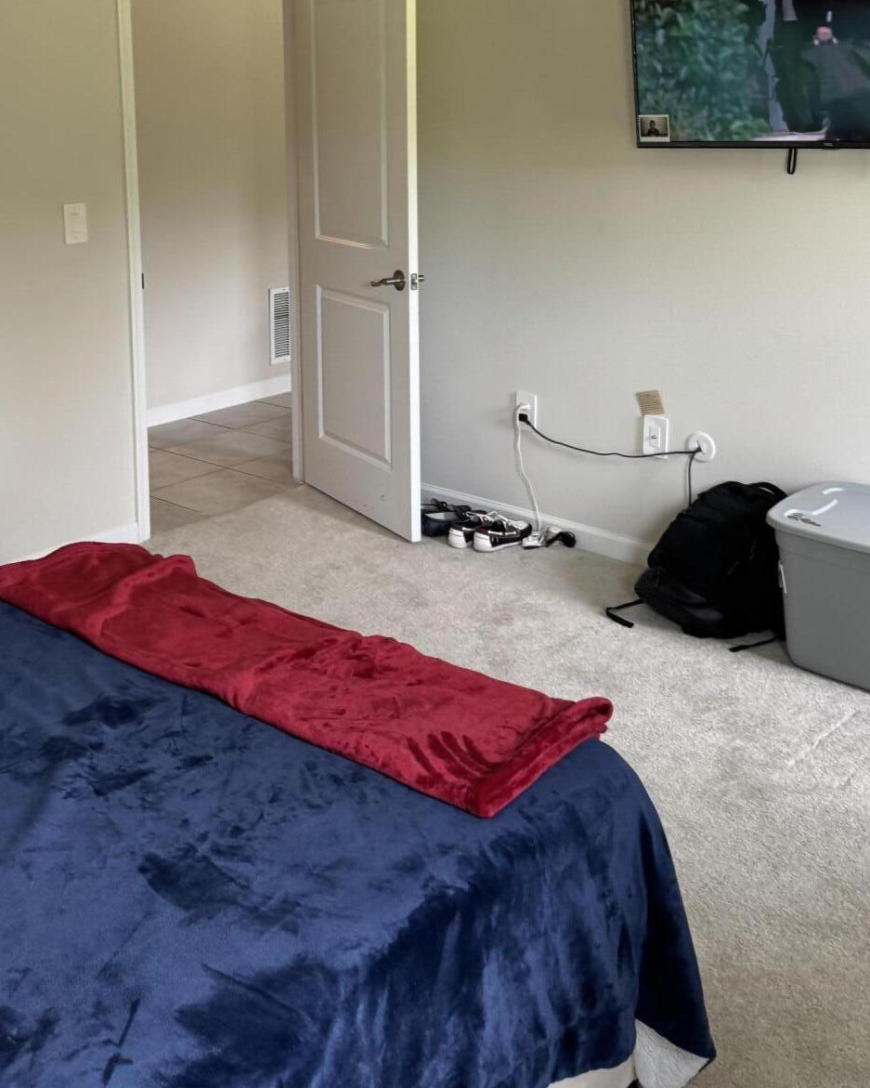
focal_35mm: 40
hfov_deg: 37.3
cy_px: 264
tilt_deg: -5.0
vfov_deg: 44.2
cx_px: 378
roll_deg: +1.0
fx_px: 1287
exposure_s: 1/120
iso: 160
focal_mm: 6.76
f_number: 1.78
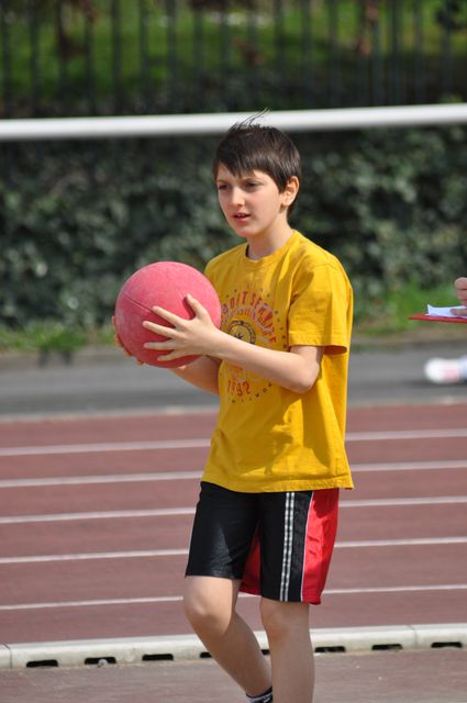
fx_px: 6438
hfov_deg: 4.2
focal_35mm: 330
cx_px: 234
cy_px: 352
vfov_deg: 6.3
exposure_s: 1/2000
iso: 360
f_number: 5.6
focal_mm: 220
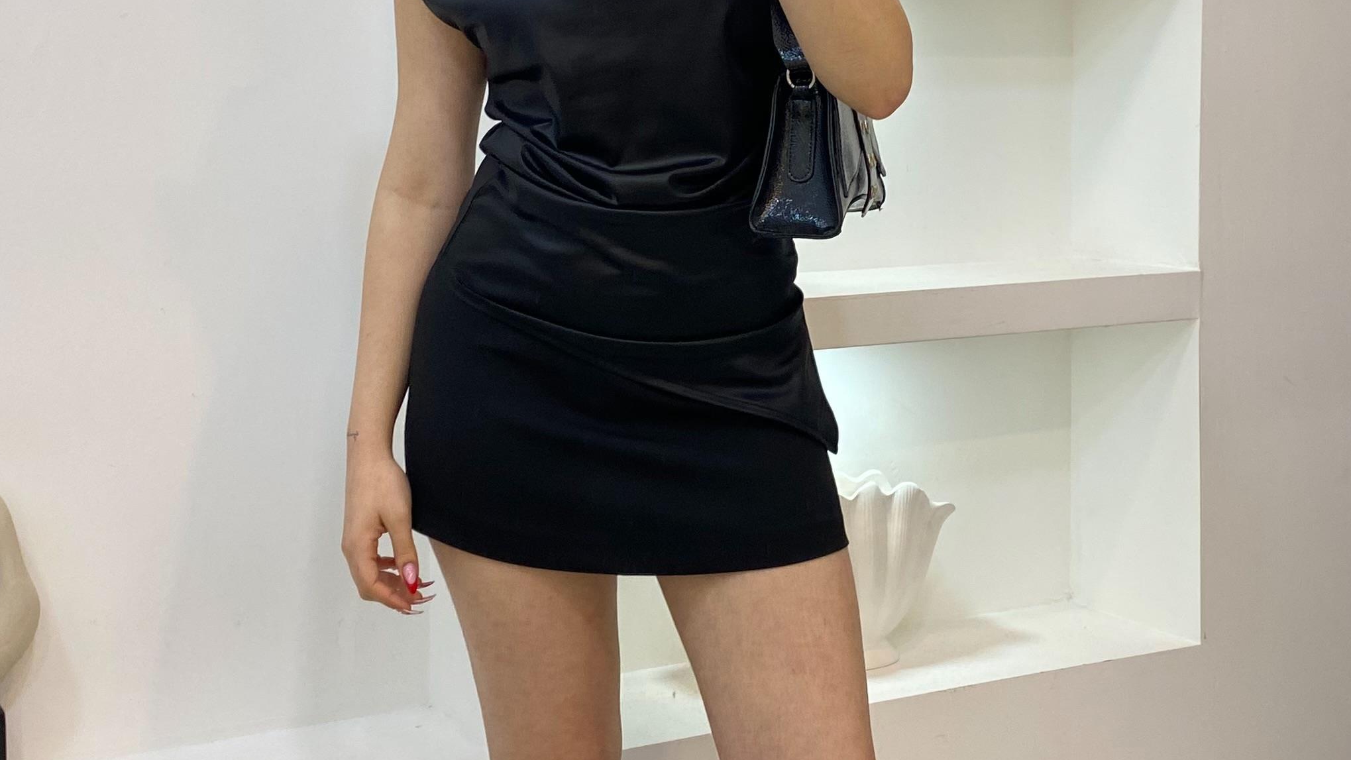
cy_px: 185
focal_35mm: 56
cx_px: 758
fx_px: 2006
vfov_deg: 21.3
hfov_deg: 37.2
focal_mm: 4.25
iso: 64
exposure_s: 1/100
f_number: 1.8
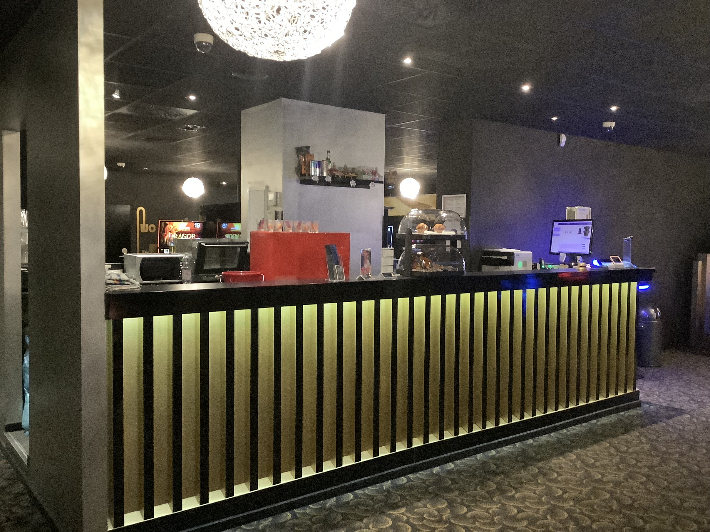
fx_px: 636
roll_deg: -1.2
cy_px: 266
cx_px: 355
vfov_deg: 45.4
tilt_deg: -1.7
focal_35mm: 31
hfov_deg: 58.4
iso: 800
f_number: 2.4
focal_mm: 3.3
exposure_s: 1/24
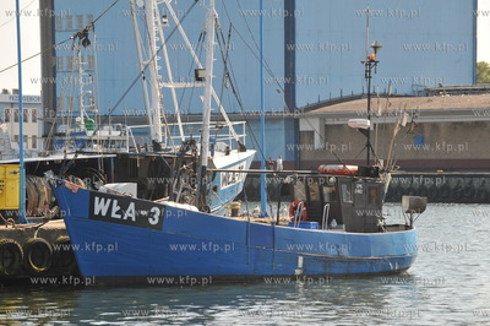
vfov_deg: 6.9
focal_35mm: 200
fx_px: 2720
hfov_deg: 10.3
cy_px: 163
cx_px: 245
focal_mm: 200
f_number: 9
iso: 200
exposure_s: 1/250
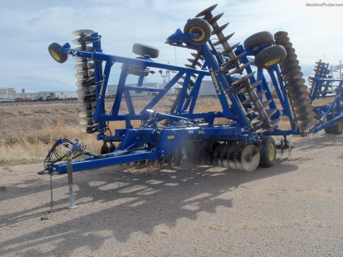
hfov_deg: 52.6
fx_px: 347
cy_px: 128
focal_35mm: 35
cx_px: 172
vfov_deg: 40.7
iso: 160
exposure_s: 1/500
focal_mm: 6.3
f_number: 5.5
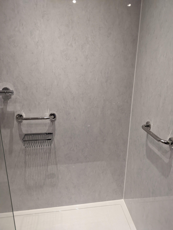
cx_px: 86
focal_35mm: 24
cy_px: 115
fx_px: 160
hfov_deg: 56.9
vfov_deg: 71.5
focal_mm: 6.81
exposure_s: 1/258
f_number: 1.85
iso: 1747
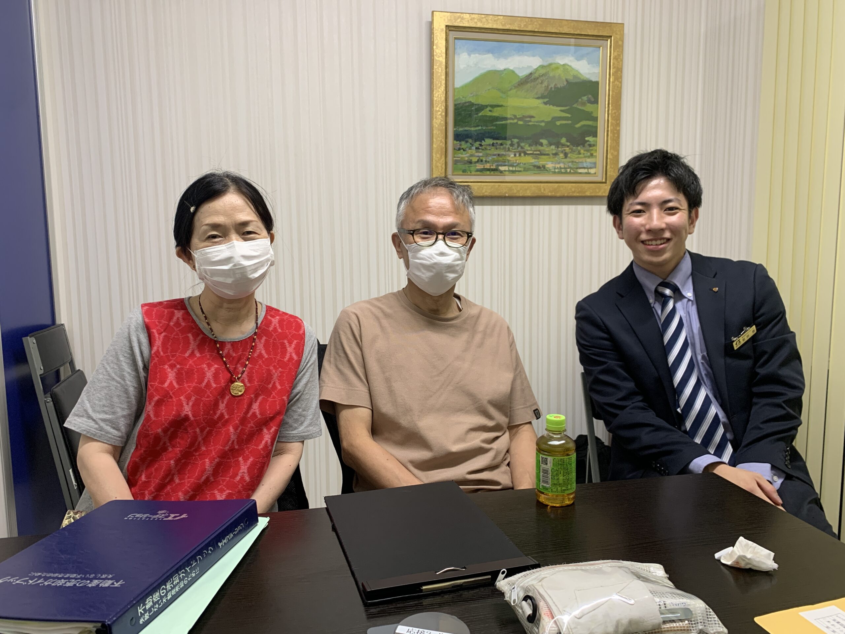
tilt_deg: -6.0
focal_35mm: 26
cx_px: 422
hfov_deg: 67.3
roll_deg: +0.8
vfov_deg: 53.1
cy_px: 317
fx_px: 635
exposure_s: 1/78
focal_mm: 4.25
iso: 100
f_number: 1.8
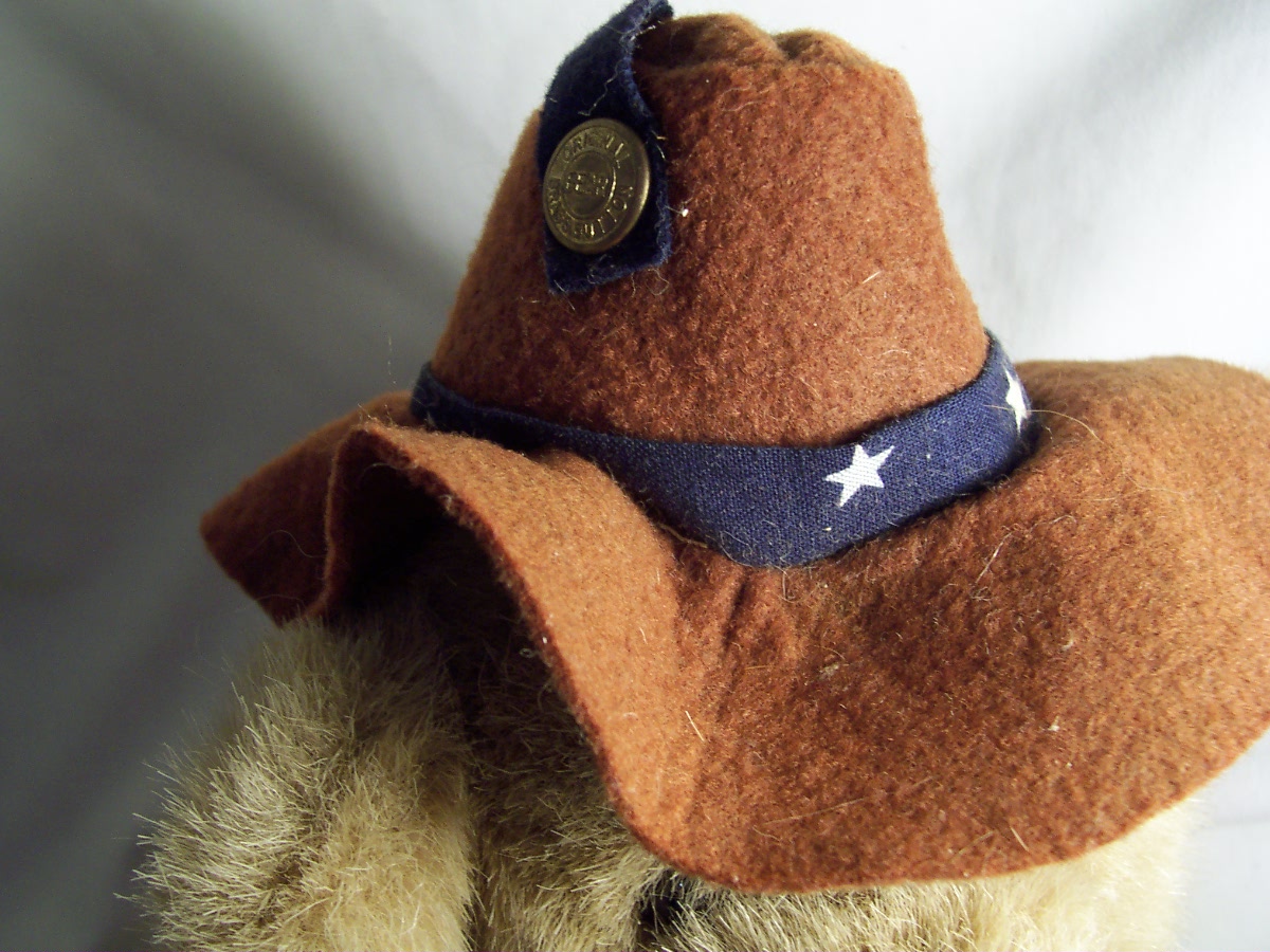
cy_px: 476
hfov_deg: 50.1
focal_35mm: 37
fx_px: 1357
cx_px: 635
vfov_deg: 38.7
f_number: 2.8
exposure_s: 1/90
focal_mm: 5.6
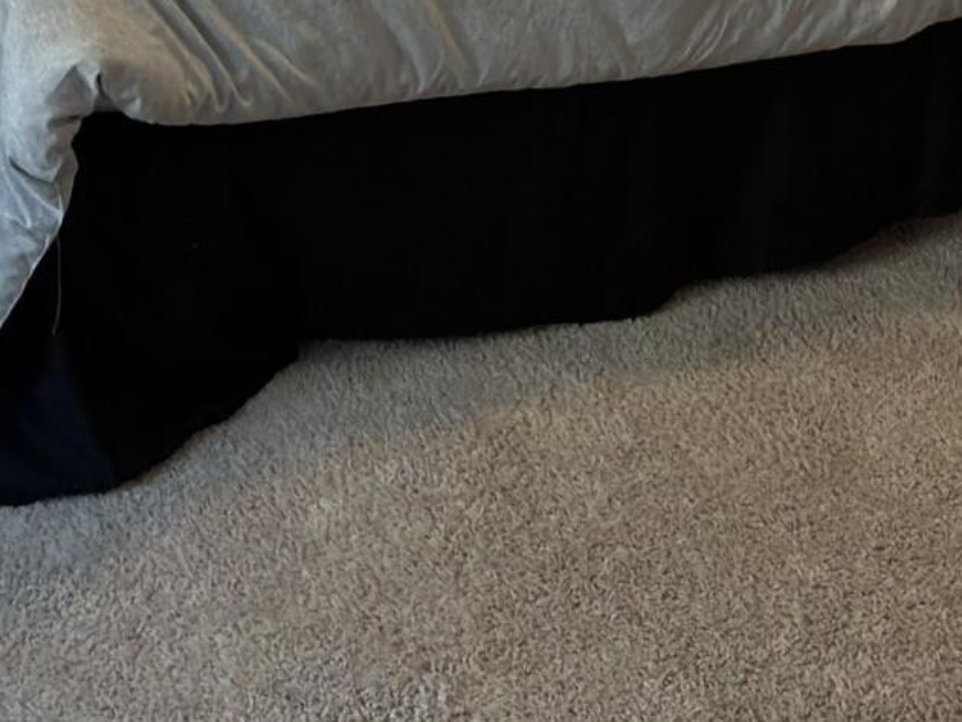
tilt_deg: -8.1
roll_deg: -0.3
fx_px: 1807
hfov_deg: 29.5
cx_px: 293
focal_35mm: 65
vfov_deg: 19.1
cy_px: -432
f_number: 2.2
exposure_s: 1/30
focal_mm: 2.22
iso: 80
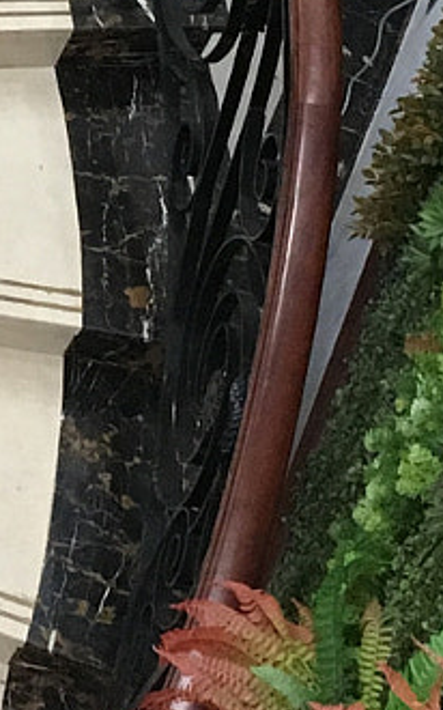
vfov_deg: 13.6
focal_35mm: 149
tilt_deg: -50.7
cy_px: -187
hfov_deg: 8.6
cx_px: -262
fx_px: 2881
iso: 200
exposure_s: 1/20
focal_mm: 4.15
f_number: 2.2
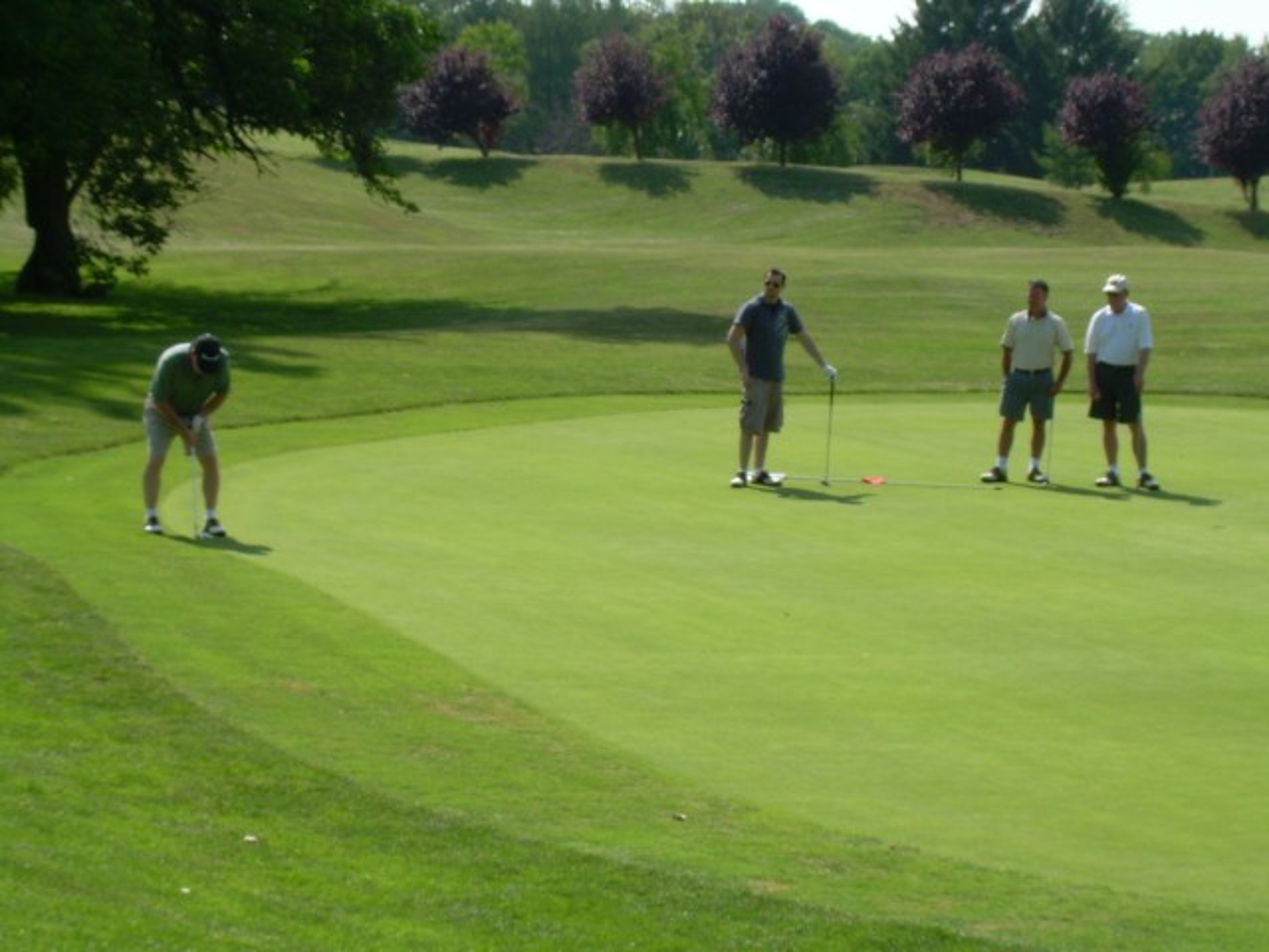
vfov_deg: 13.5
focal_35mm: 110
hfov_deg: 17.9
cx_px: 634
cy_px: 476
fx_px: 4033
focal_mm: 18.9
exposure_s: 1/136
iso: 50
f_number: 8
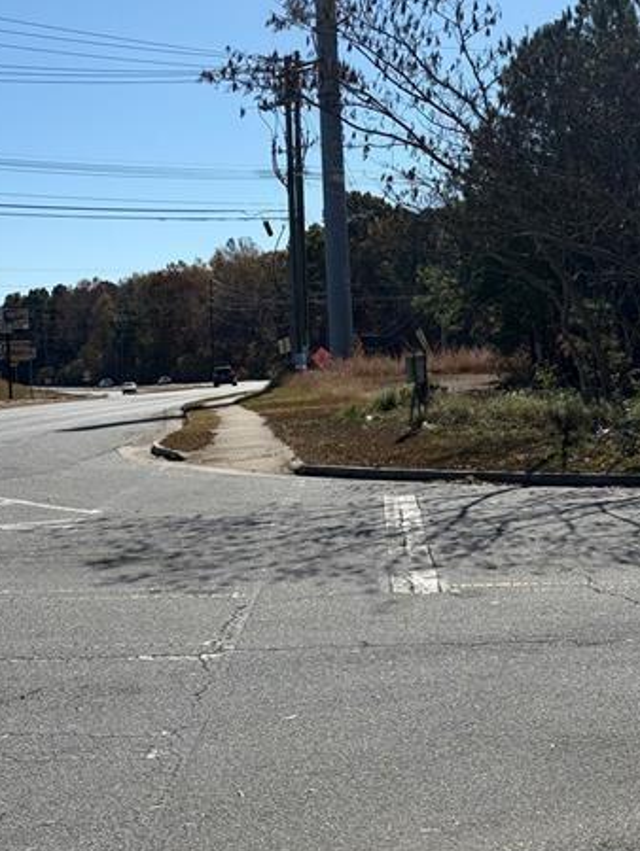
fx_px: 1576
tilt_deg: +1.1
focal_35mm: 64
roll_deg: +2.1
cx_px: 322
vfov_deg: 30.2
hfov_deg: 23.0
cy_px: 380
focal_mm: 6.76
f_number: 1.78
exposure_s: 1/8772
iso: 64
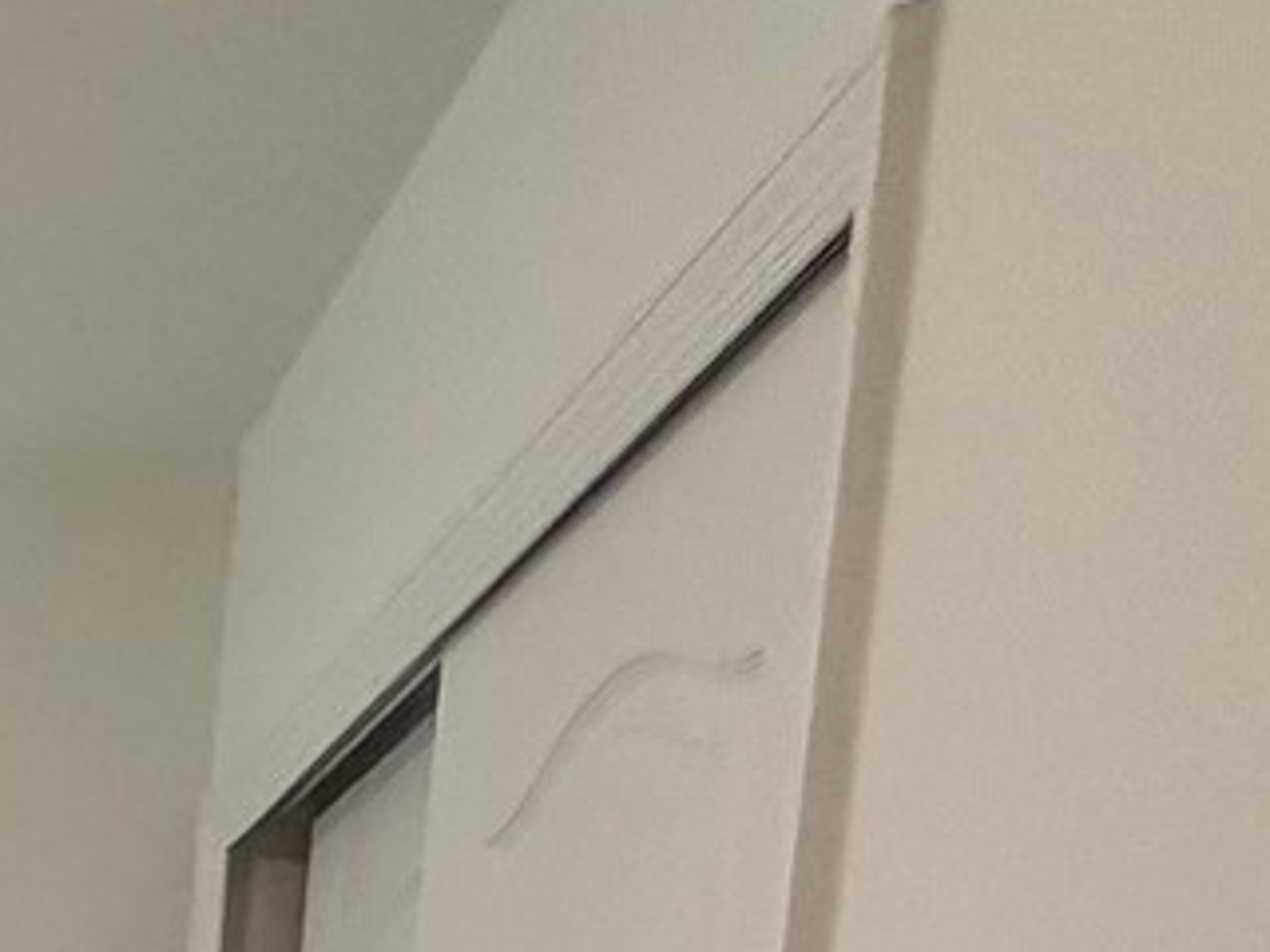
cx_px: -1667
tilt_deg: -7.6
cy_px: 1817
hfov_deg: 15.8
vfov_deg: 16.7
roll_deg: +1.9
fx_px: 2568
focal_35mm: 70
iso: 320
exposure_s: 1/92
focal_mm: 2.22
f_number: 2.2
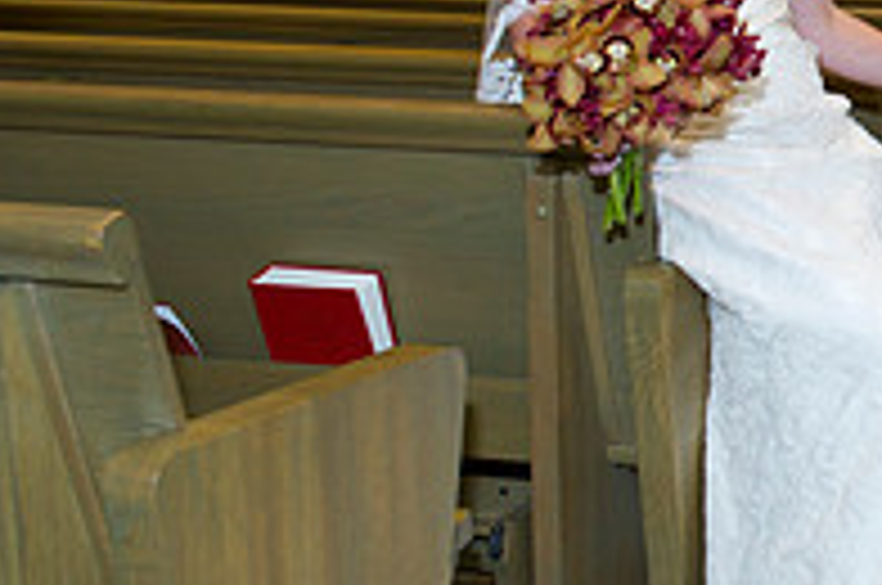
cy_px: 158
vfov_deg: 15.8
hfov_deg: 20.9
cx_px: 1228
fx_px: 2104
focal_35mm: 86
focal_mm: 29
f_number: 4
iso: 800
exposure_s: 1/60
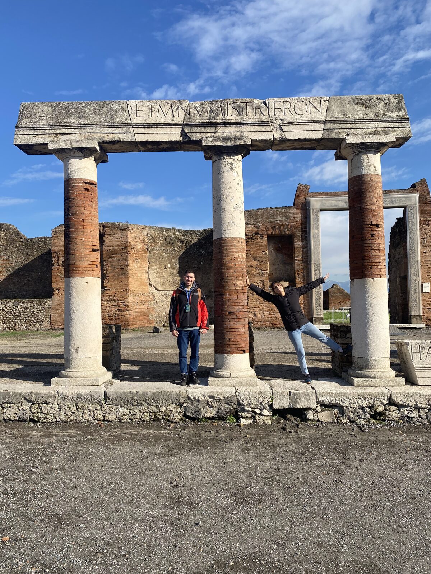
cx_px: 216
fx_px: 432
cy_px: 287
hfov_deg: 53.1
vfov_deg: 67.3
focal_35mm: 26
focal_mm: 4.25
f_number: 1.8
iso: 32
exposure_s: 1/2755
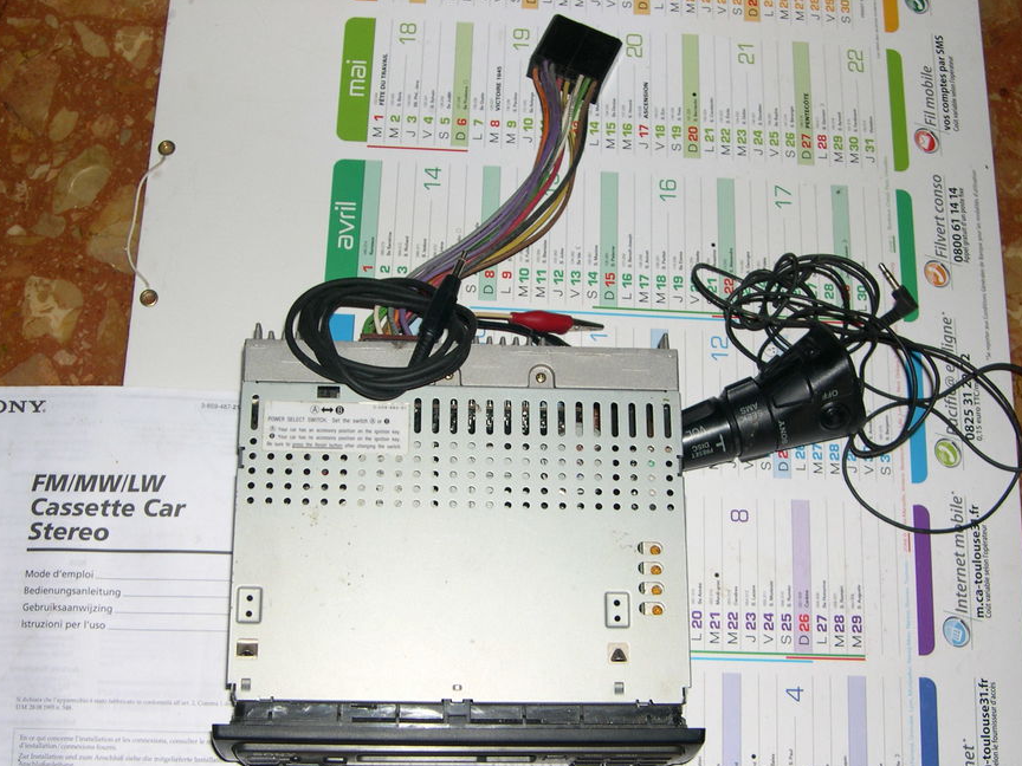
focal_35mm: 44
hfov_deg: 42.9
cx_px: 485
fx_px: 1299
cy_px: 441
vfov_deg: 32.8
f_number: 2.8
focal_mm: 8
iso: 100
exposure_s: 1/60
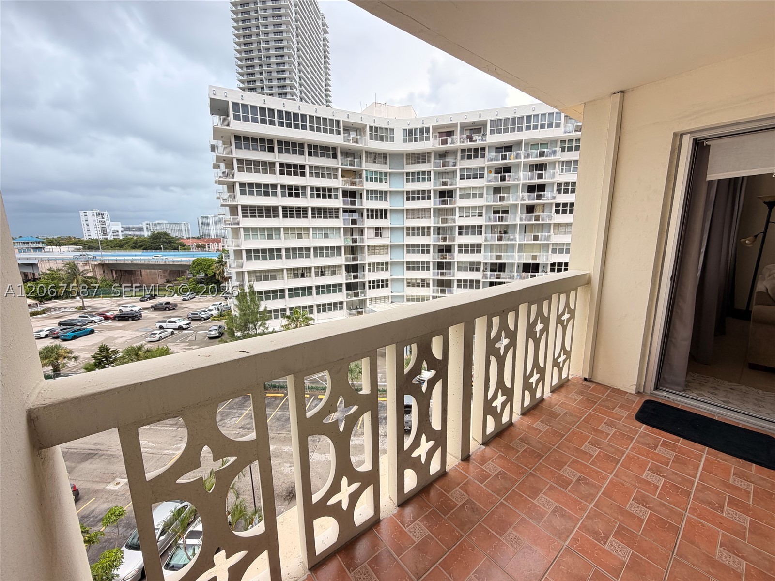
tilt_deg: -11.0
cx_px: 388
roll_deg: +1.3
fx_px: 313
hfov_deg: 102.1
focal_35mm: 14
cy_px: 290
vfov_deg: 85.7
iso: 40
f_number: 2.2
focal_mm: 2.22
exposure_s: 1/126
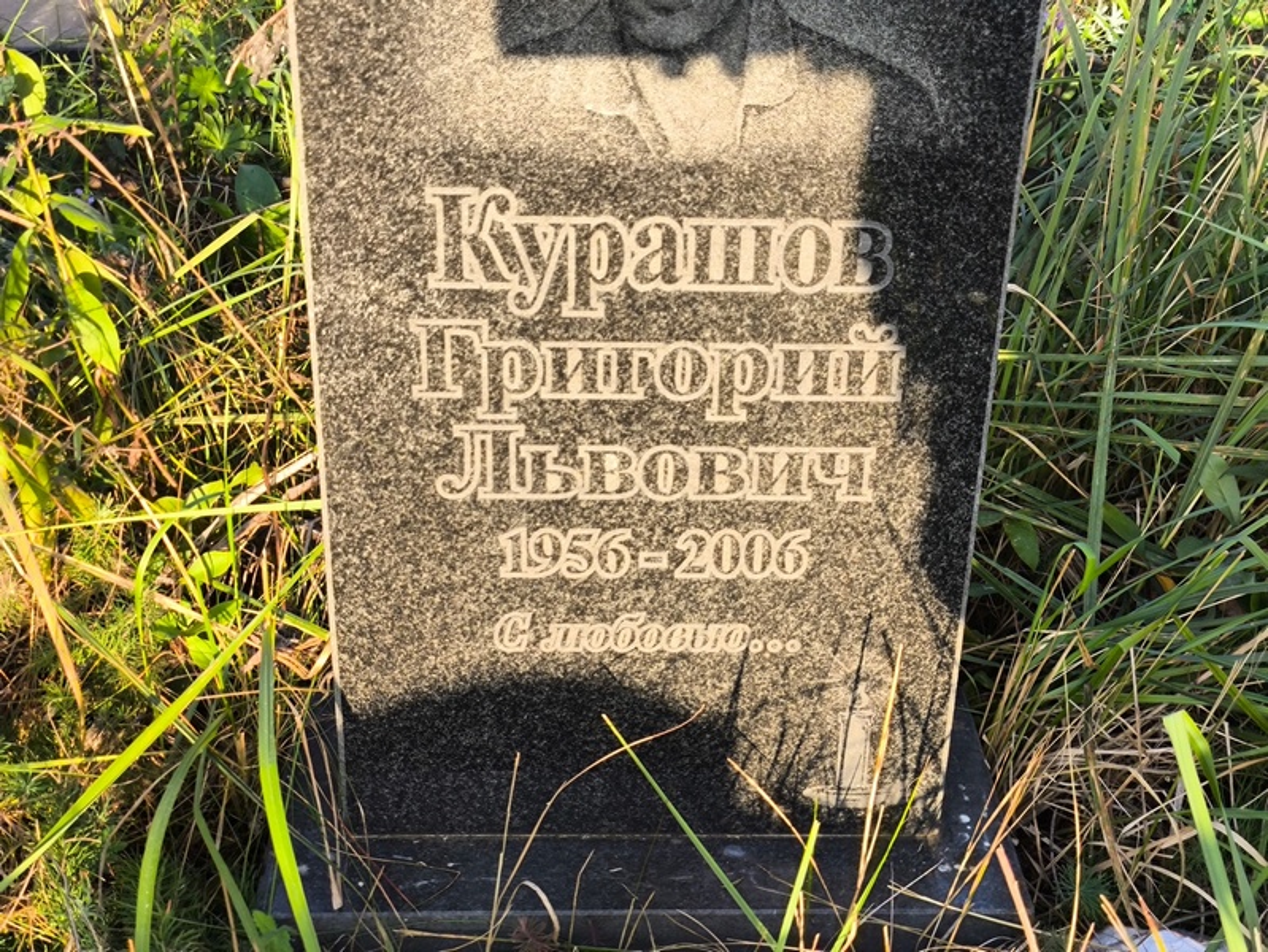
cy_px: 476
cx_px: 634
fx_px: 1832
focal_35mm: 50
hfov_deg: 38.2
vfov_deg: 29.1
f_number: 1.7
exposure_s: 1/183
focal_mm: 4.71
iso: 50
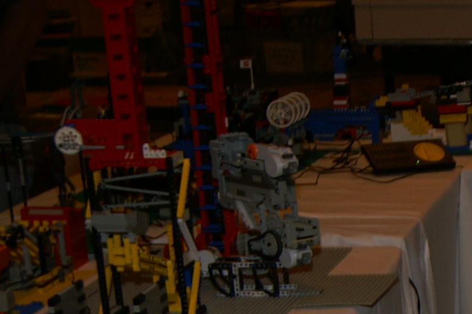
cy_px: 456
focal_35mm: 129
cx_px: 824
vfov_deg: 10.3
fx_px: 1691
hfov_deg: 14.2
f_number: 4
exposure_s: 1/60
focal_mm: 22
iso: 200
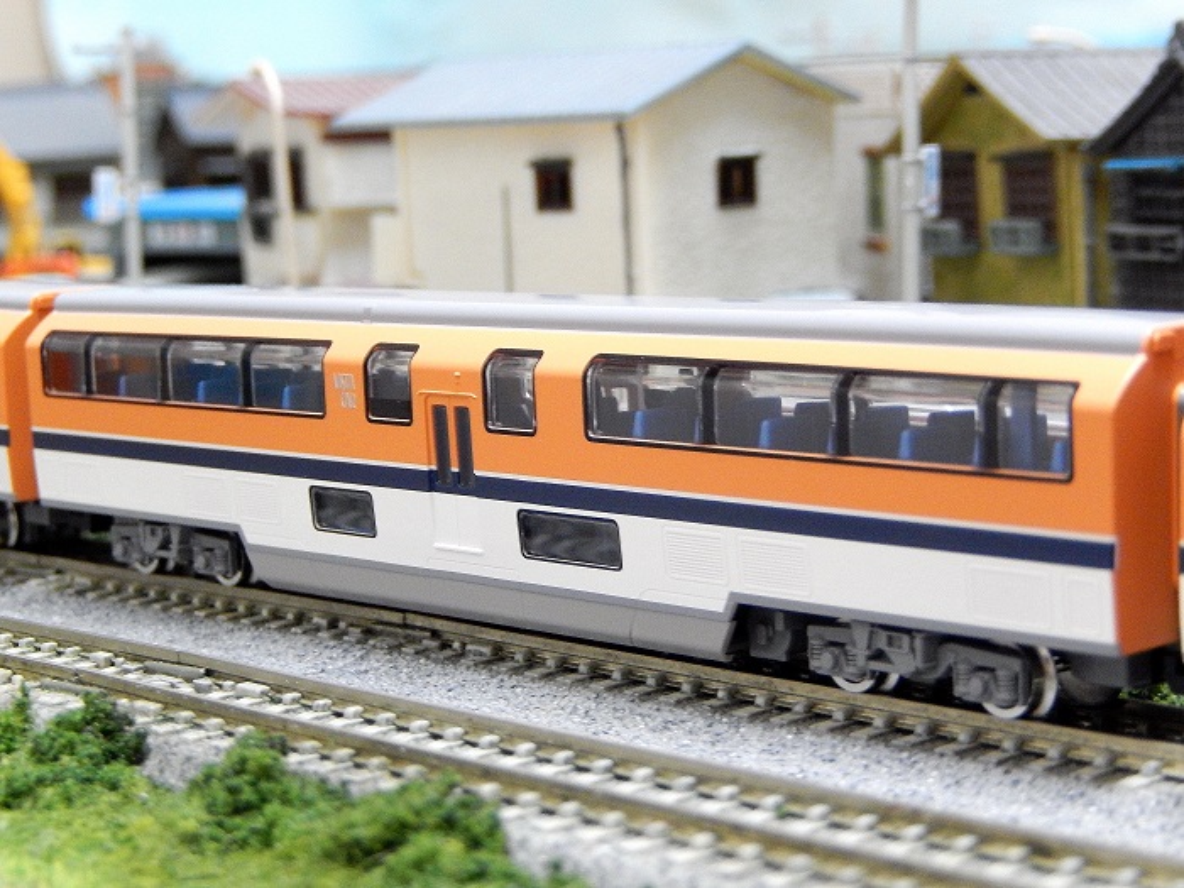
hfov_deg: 23.0
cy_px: 444
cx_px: 592
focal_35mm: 85
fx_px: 2907
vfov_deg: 17.4
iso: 800
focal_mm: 15.2
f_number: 5.1
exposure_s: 1/8
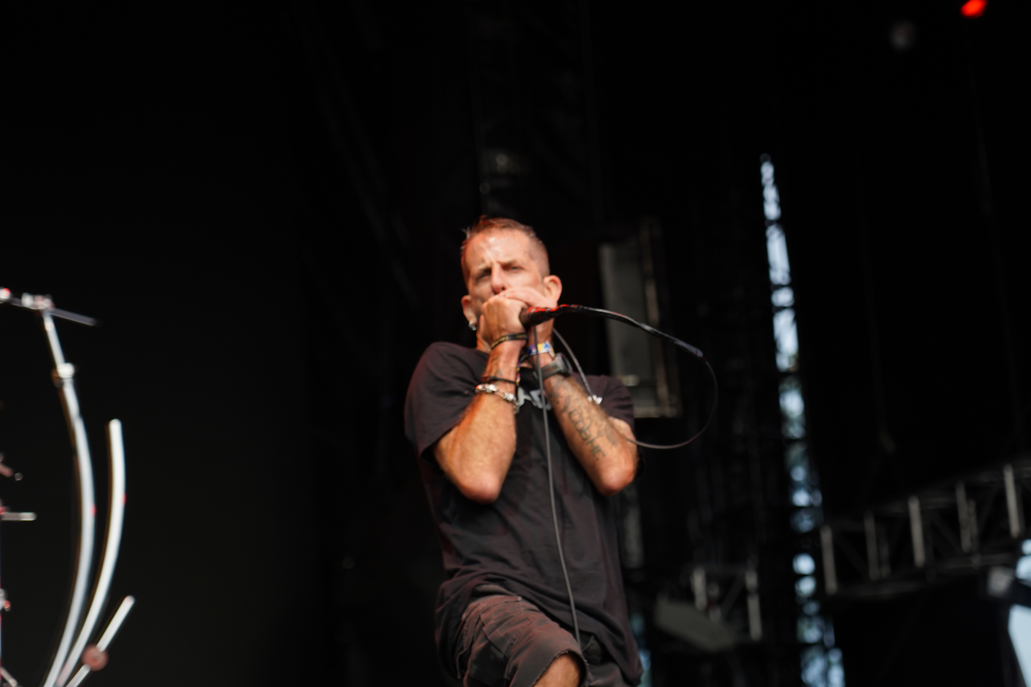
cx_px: 516
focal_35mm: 105
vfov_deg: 13.0
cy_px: 344
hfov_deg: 19.5
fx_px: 3007
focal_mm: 105
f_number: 4
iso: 320
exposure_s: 1/125
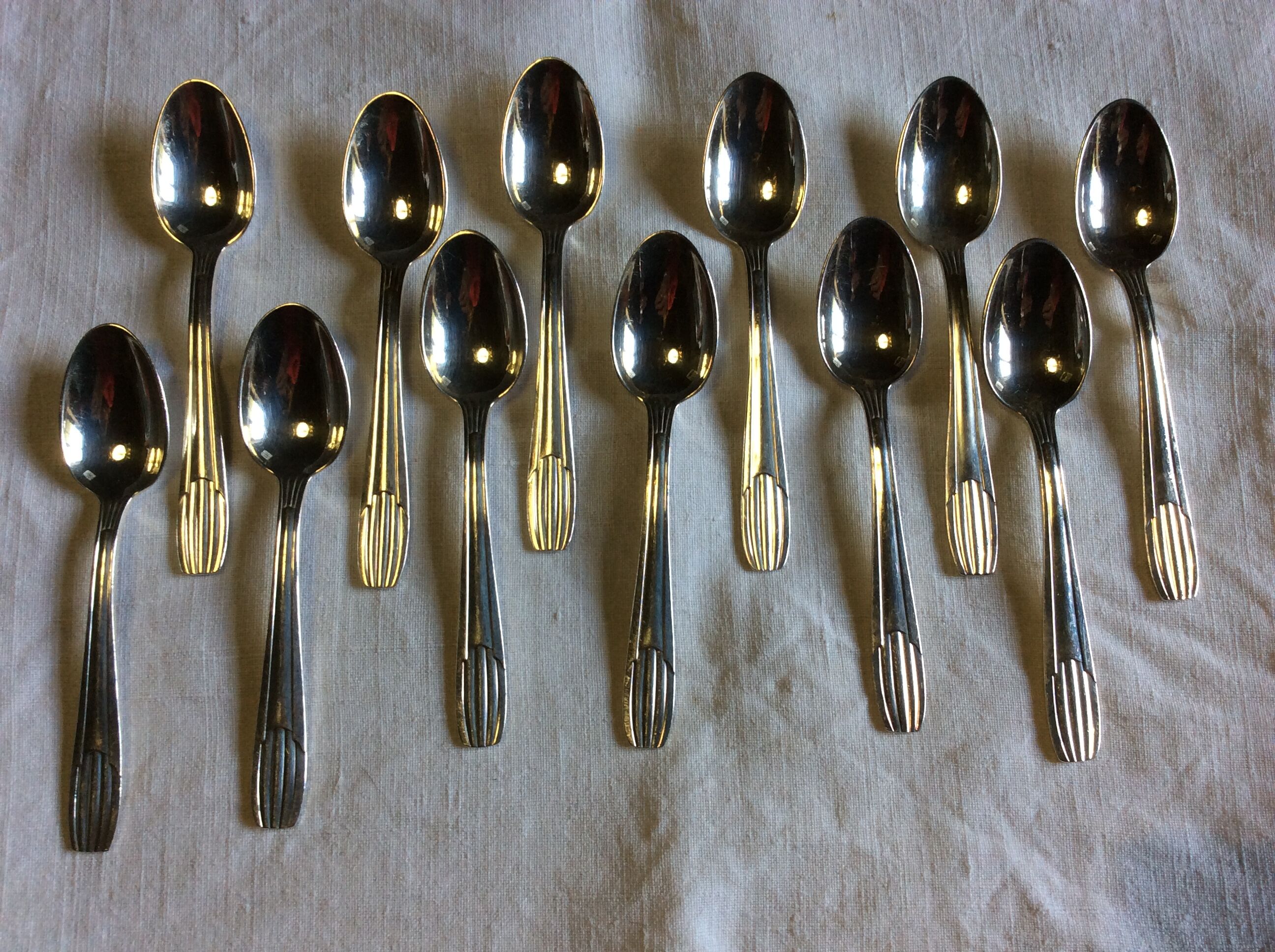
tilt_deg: -79.2
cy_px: 476
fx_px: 1177
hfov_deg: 56.9
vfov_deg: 44.1
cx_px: 638
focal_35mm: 32
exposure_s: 1/25
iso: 50
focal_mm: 3.3
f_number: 2.4
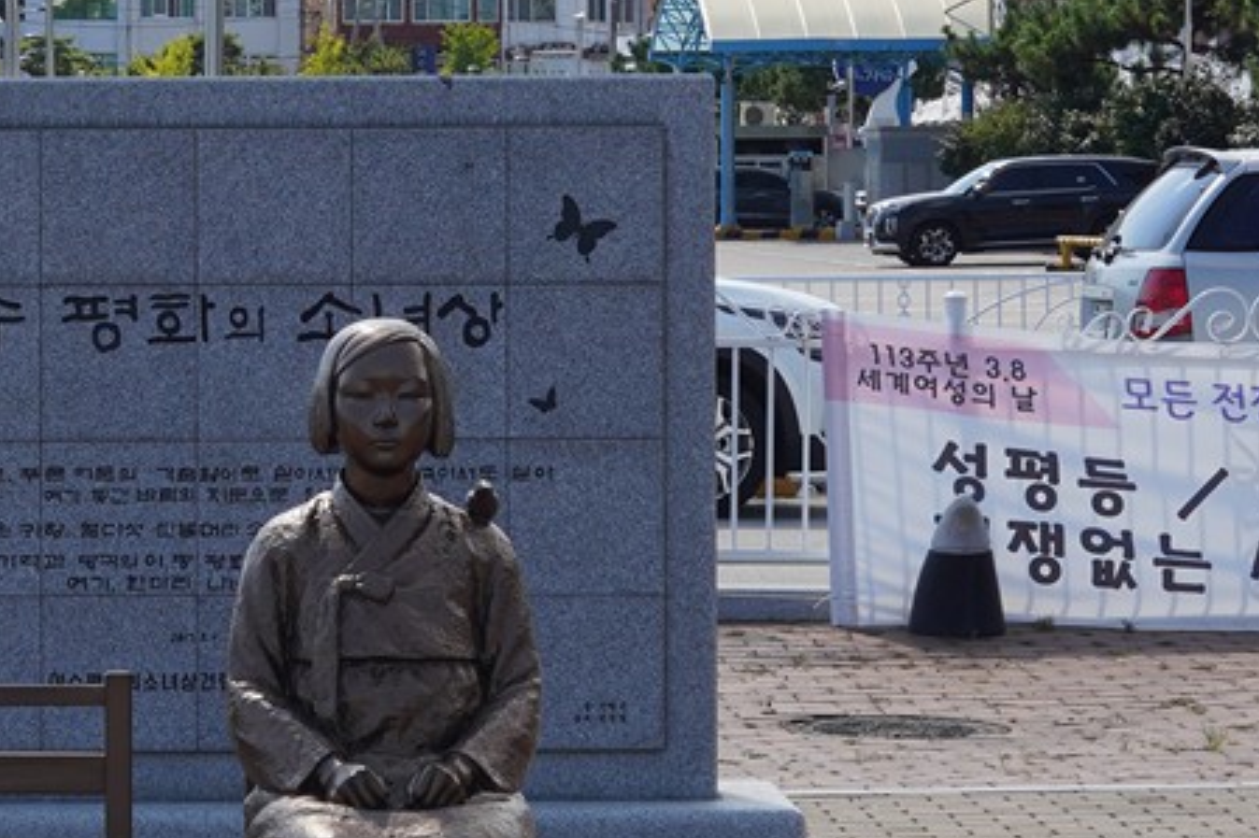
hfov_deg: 13.1
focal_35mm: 156
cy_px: 233
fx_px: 5453
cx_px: 222
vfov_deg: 8.8
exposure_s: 1/100
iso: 100
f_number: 13
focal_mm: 35
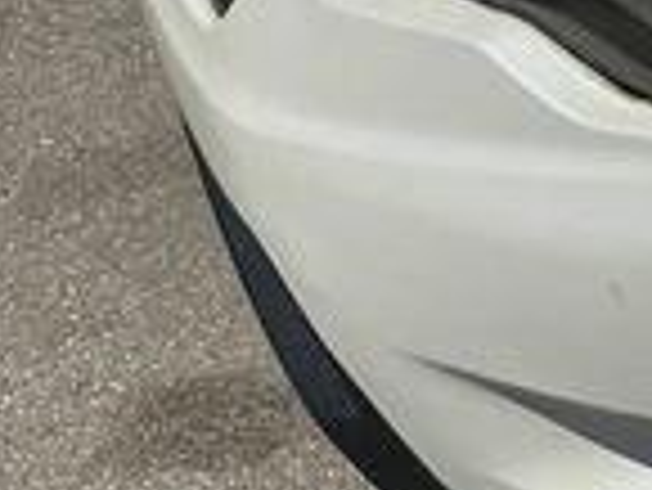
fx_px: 1452
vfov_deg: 19.2
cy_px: 229
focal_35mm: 77
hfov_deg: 23.3
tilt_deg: -38.7
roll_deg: -2.2
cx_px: 773
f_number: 1.8
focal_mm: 3
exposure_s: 1/4785
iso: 25
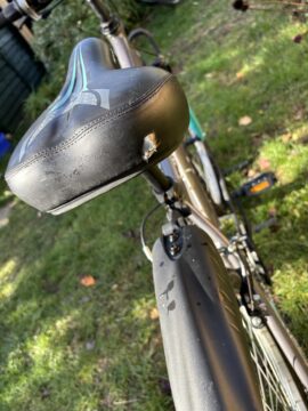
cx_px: 154
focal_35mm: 26
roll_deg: +39.7
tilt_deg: -36.2
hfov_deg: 53.1
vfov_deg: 67.3
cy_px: 206
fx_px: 308
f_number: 1.6
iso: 40
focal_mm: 5.96
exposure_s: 1/176
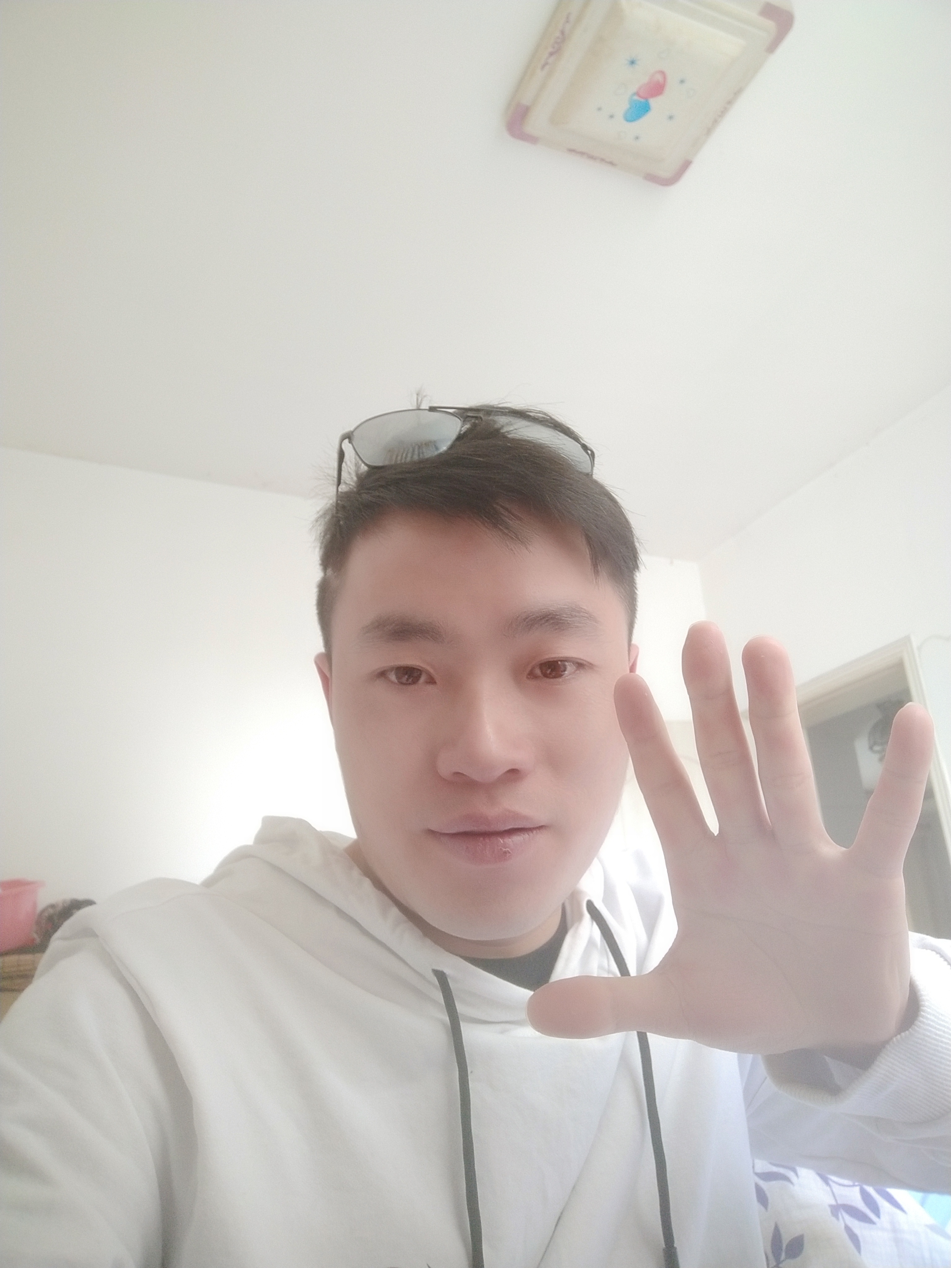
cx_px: 476
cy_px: 634
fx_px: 1062
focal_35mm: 29
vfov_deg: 61.7
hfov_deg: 48.2
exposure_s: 1/33.3
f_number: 2
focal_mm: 3.87
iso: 171
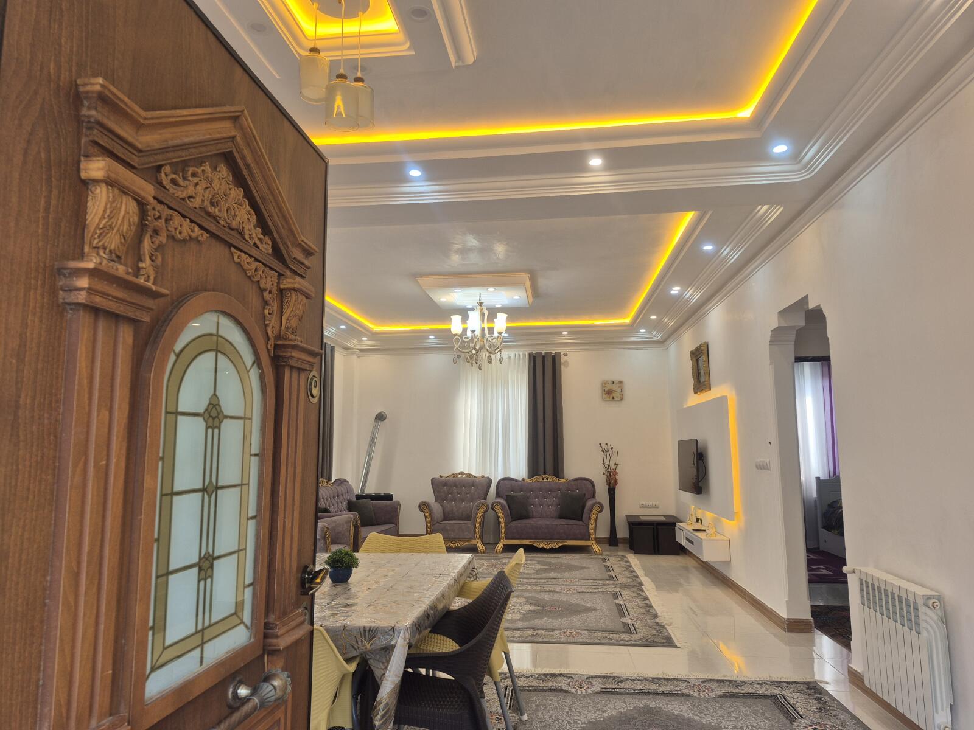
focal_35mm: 23
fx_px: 647
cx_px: 487
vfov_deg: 58.9
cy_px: 365
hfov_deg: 73.9
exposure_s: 1/100
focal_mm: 5.4
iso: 32
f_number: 1.8
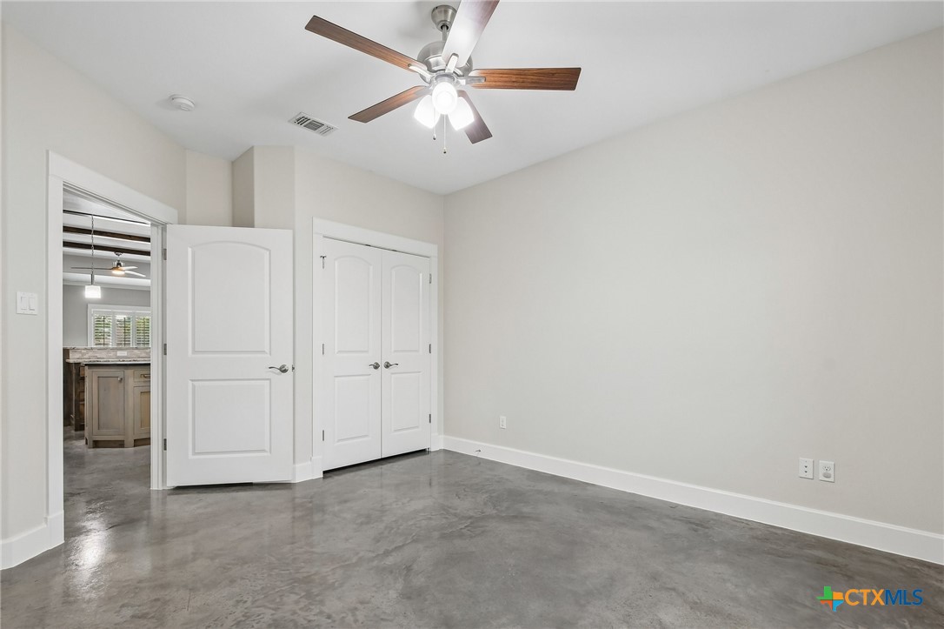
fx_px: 393
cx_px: 472
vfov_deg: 77.3
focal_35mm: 15
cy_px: 314
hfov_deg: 100.4
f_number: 8
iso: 400
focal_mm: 10
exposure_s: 1/30
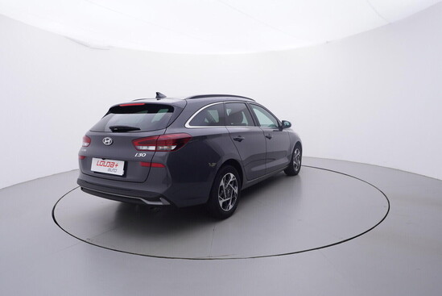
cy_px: 148
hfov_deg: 77.3
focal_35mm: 22
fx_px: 276
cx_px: 221
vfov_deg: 56.2
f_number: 5
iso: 200
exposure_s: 1/80
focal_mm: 15
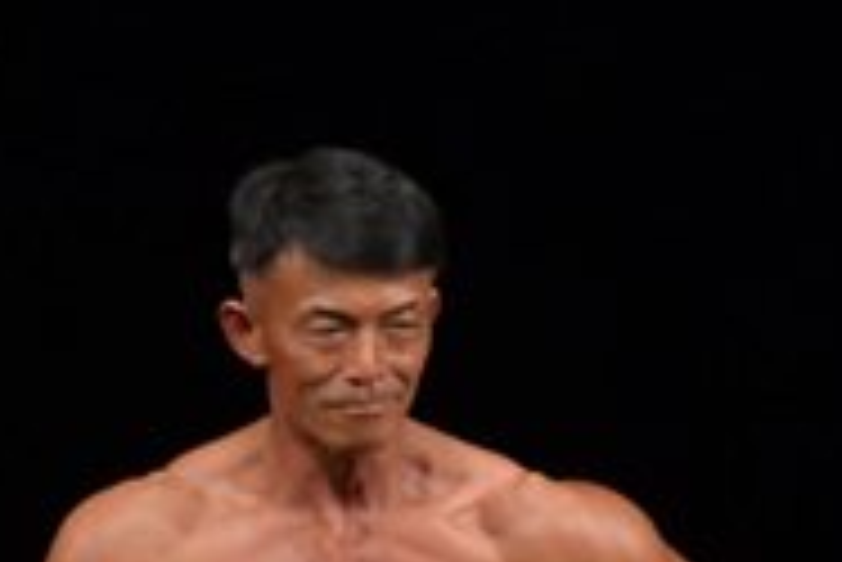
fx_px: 26168
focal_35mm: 1118
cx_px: -448
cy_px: 1007
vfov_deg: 1.2
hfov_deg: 1.8
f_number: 5.6
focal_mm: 180
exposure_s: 1/400
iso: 3200
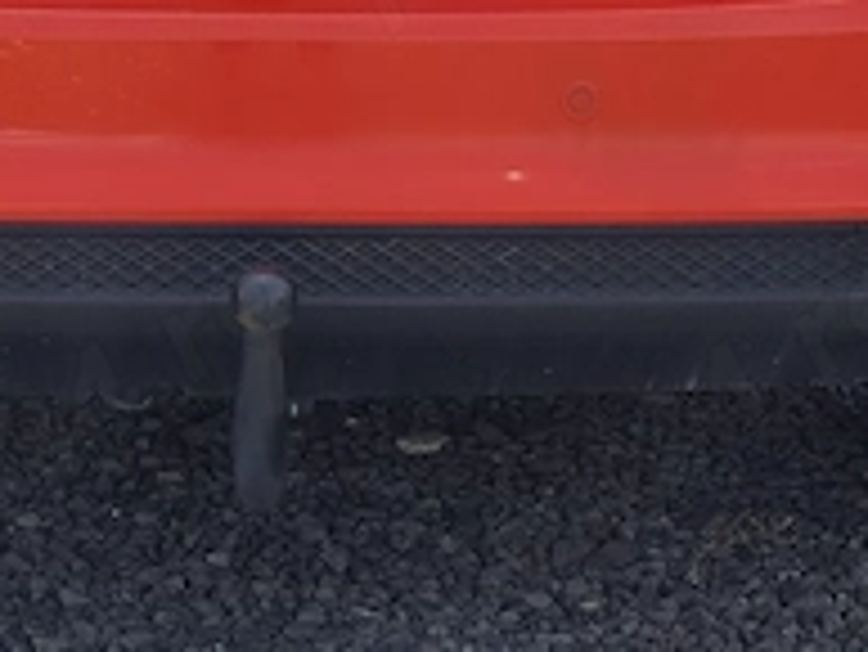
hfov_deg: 13.8
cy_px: -166
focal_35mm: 143
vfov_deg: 10.2
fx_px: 3588
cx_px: 315
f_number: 1.65
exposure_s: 1/823
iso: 50
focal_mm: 6.19
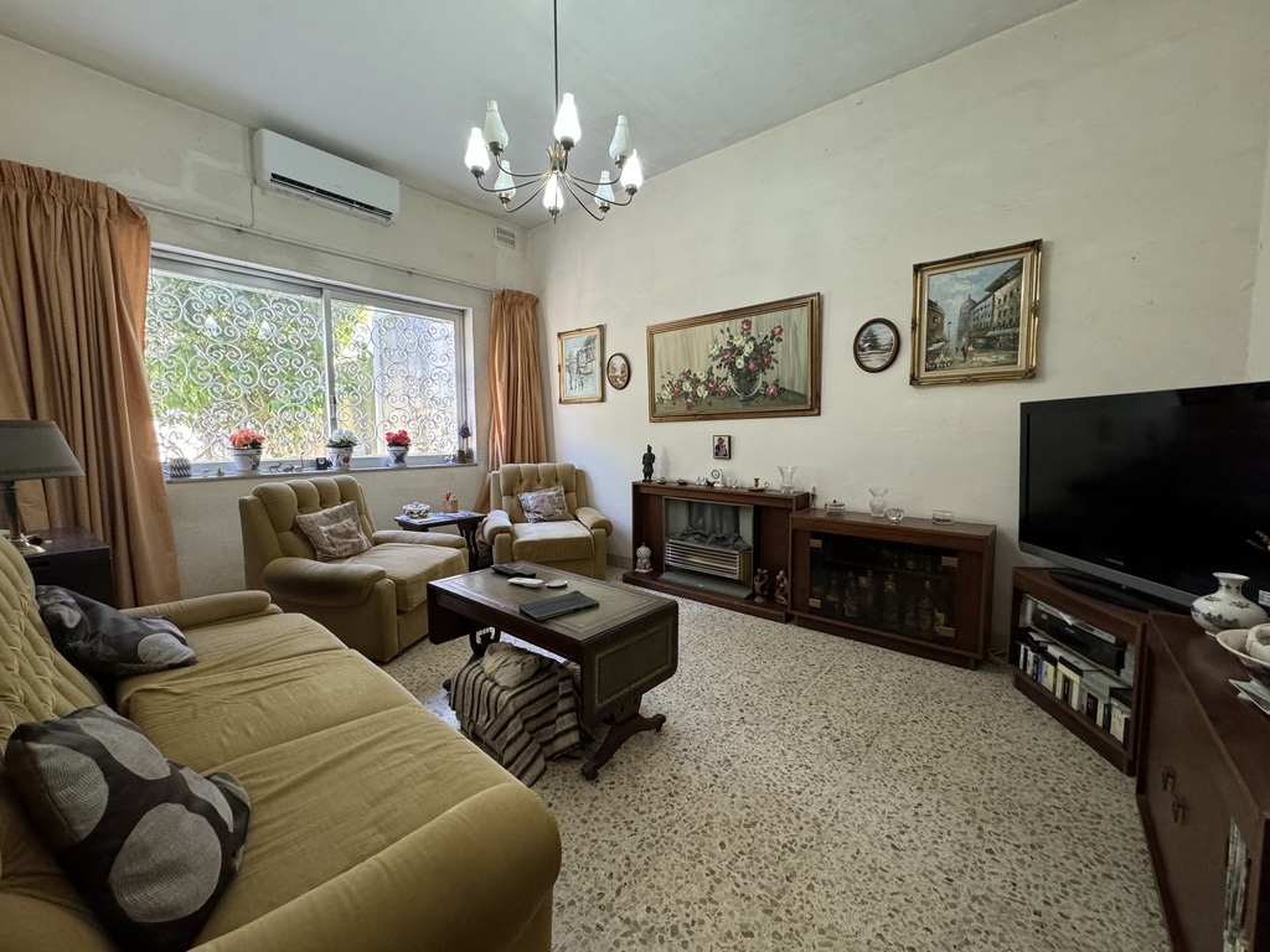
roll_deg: -0.3
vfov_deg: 85.7
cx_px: 635
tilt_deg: -4.5
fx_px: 514
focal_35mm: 14
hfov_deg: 102.1
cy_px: 476
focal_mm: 2.22
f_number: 2.2
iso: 320
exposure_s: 1/50
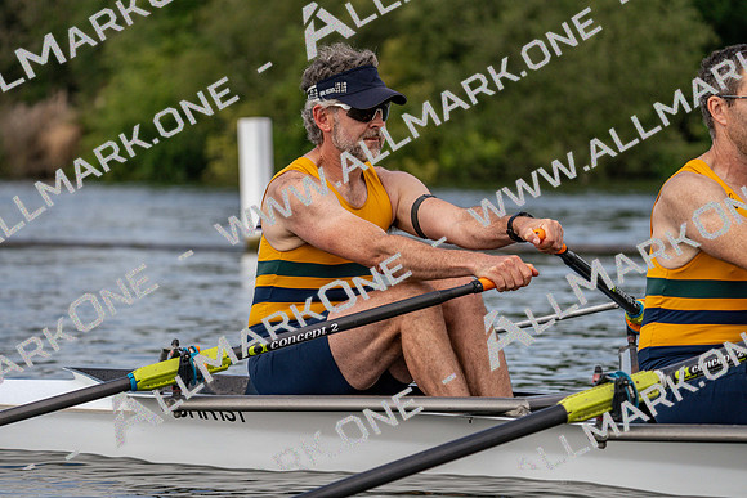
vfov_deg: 6.9
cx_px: 374
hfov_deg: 10.3
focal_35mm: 200
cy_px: 249
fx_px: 4151
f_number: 5.6
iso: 400
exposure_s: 1/1600
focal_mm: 200
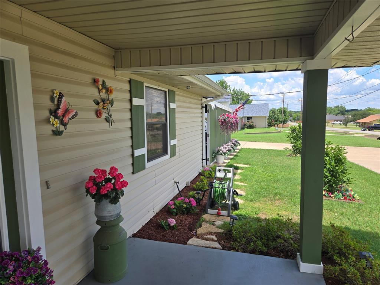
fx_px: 252
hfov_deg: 73.9
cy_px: 142
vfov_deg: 58.9
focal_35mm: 23
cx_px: 190
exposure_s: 1/973
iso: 25
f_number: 1.8
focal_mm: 5.4
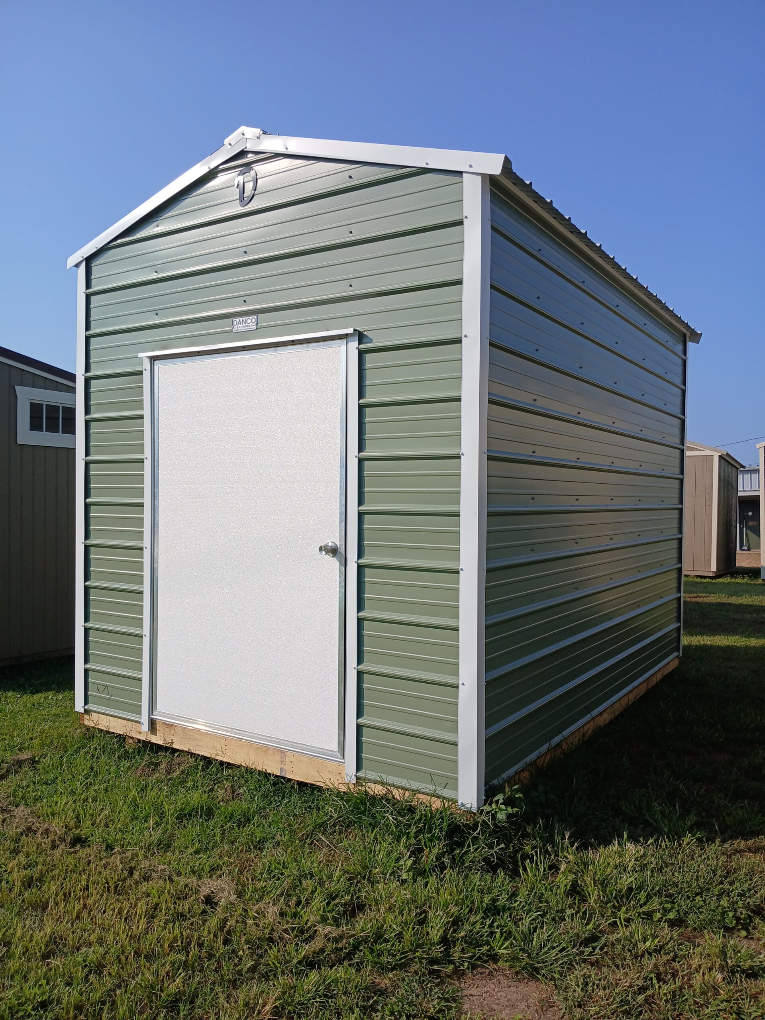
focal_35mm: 26
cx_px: 382
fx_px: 766
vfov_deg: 67.3
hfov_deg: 53.1
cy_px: 510
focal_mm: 3.98
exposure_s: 1/741
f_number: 1.8
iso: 20
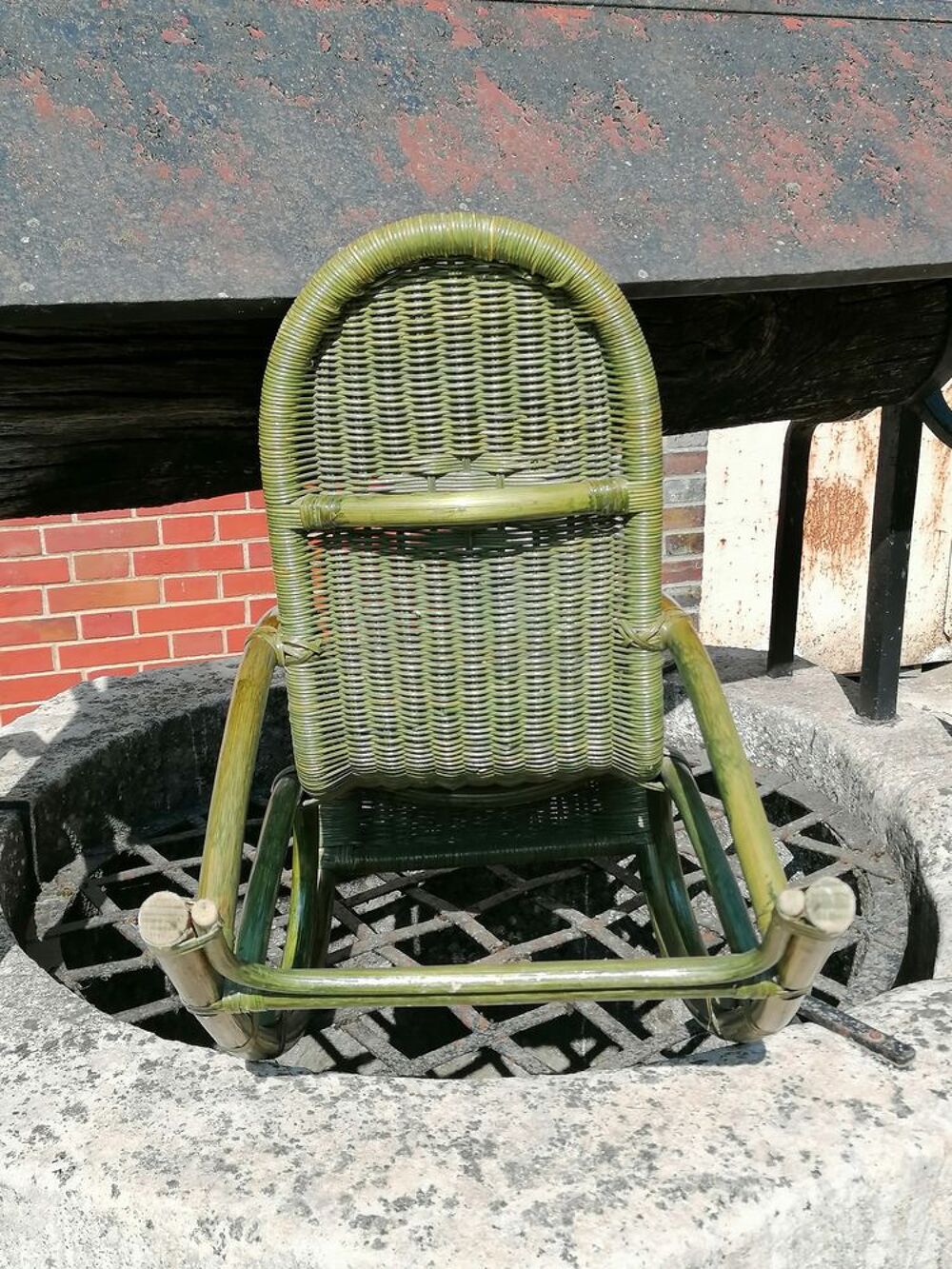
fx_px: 1430
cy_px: 634
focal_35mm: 39
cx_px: 476
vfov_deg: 47.9
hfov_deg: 36.8
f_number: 1.8
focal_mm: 4.75
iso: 50
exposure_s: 1/1271
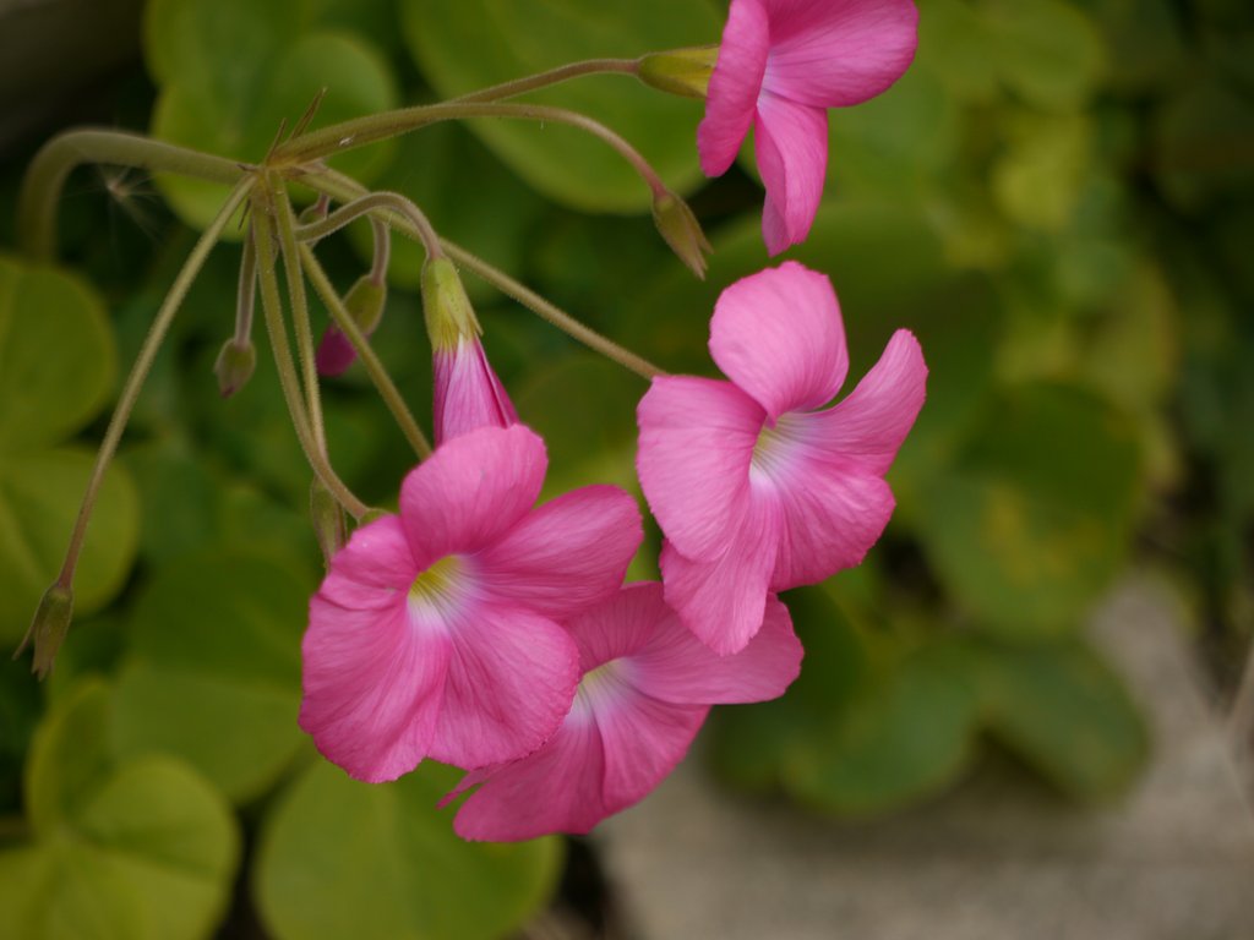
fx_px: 14490
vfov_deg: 3.7
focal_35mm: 400
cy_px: 470
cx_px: 627
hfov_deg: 5.0
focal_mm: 200
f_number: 5.6
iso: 100
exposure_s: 1/80
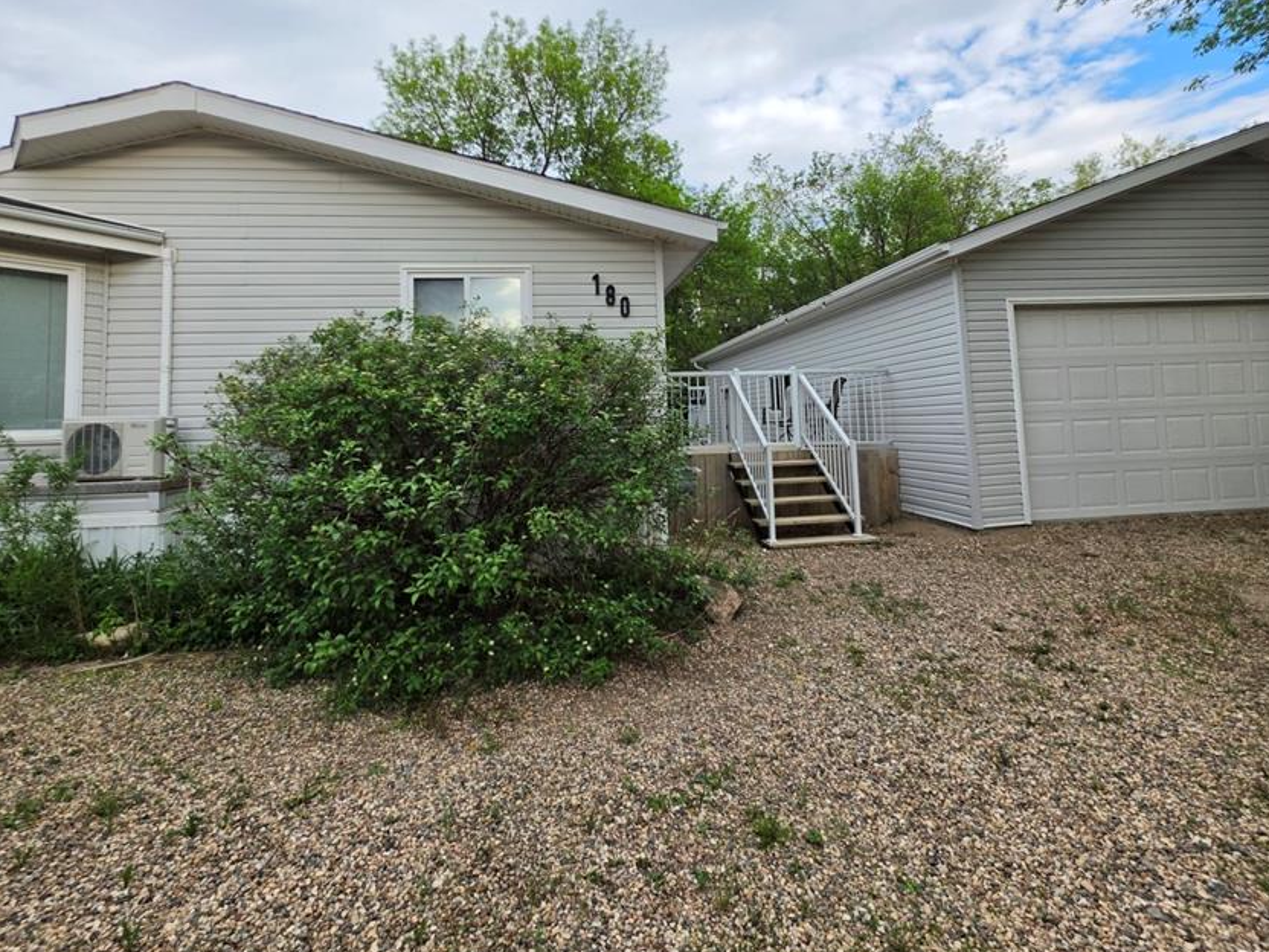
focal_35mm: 16
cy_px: 384
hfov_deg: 94.4
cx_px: 606
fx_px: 587
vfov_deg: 77.3
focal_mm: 2.2
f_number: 1.9
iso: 32
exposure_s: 1/614
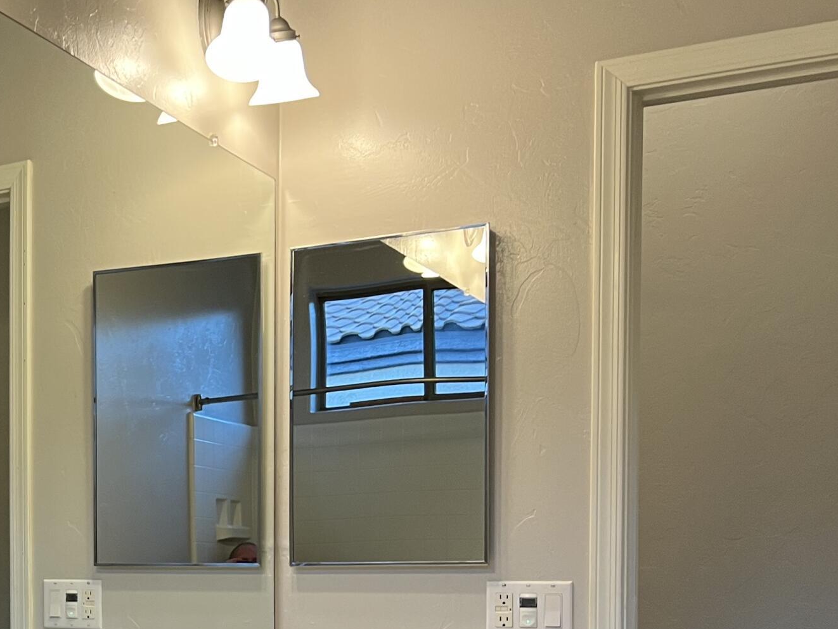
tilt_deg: -2.3
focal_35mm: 59
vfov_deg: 24.1
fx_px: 1429
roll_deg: -0.5
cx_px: 62
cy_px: 569
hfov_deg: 31.0
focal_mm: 5.7
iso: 80
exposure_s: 1/60
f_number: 1.5
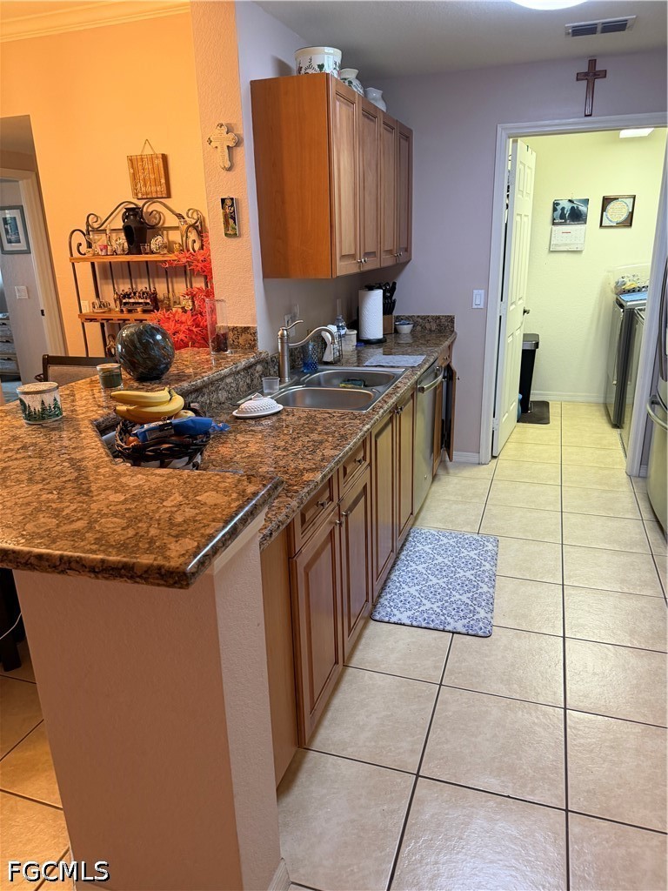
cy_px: 446
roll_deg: +0.5
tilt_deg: -15.9
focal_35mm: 24
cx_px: 334
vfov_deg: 71.6
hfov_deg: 56.8
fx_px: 618
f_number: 1.78
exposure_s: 1/60
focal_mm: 6.76
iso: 250
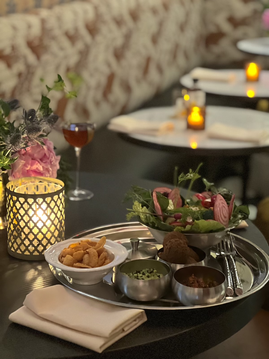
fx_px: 798
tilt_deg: -15.9
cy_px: 180
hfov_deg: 19.1
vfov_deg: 25.3
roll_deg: -0.9
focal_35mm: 77
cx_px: 134
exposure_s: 1/15
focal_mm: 9
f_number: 2.8
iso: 1250
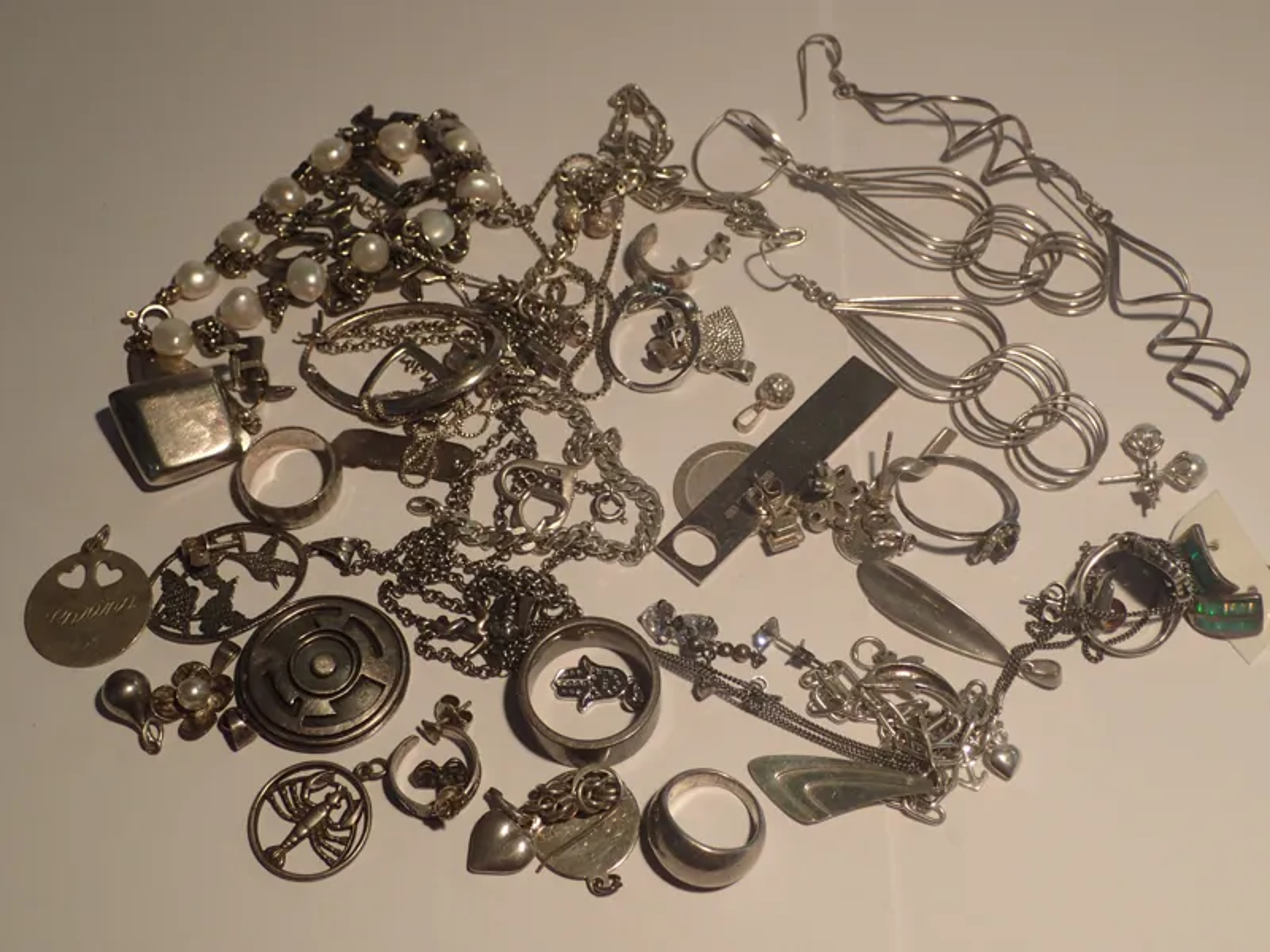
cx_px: 635
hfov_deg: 38.9
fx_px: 1798
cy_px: 476
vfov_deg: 29.7
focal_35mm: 49
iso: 200
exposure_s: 1/100
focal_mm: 8.99
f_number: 3.2
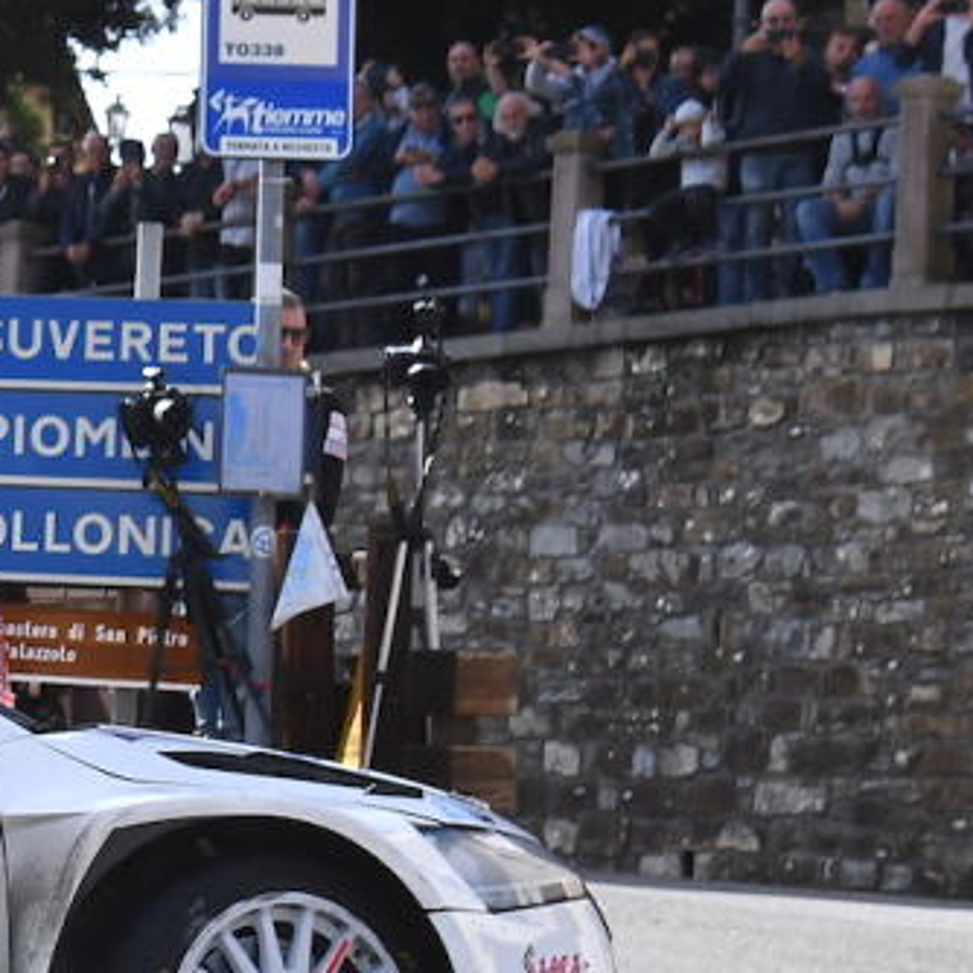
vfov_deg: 10.0
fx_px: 5533
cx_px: -486
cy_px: 320
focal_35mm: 174
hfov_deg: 9.8
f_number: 5
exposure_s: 1/1600
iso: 640
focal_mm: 38
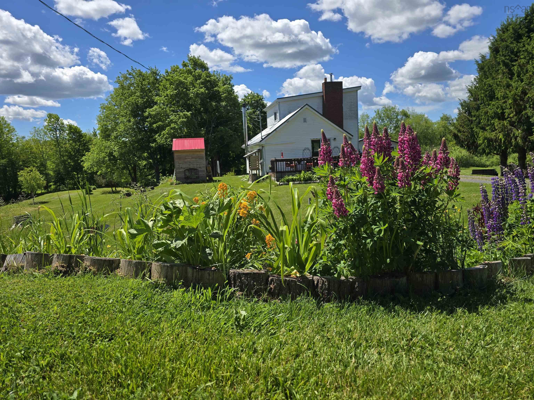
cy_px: 200
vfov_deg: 58.9
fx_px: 355
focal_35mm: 23
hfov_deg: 73.9
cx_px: 267
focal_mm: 6.3
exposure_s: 1/960
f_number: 1.7
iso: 12
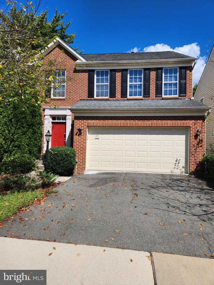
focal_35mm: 23
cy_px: 142
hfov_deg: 58.9
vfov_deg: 73.9
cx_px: 107
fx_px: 190
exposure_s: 1/2145
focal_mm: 5.4
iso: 20
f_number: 1.8
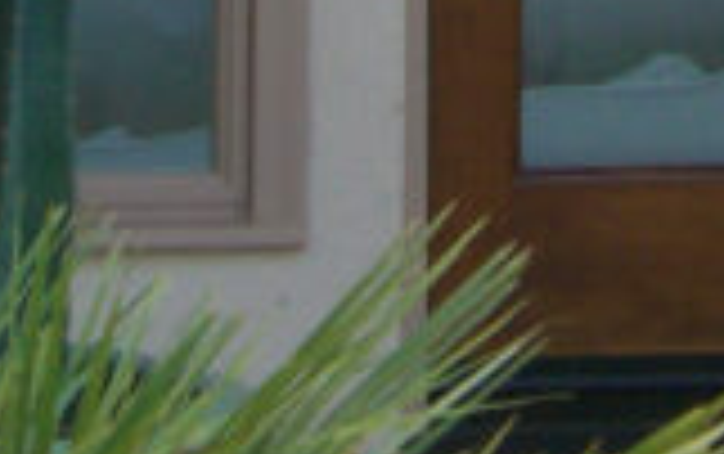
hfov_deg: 4.7
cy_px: -957
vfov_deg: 2.9
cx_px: 1232
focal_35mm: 444
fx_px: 8770
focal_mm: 13.7
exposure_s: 1/160
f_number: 3.8
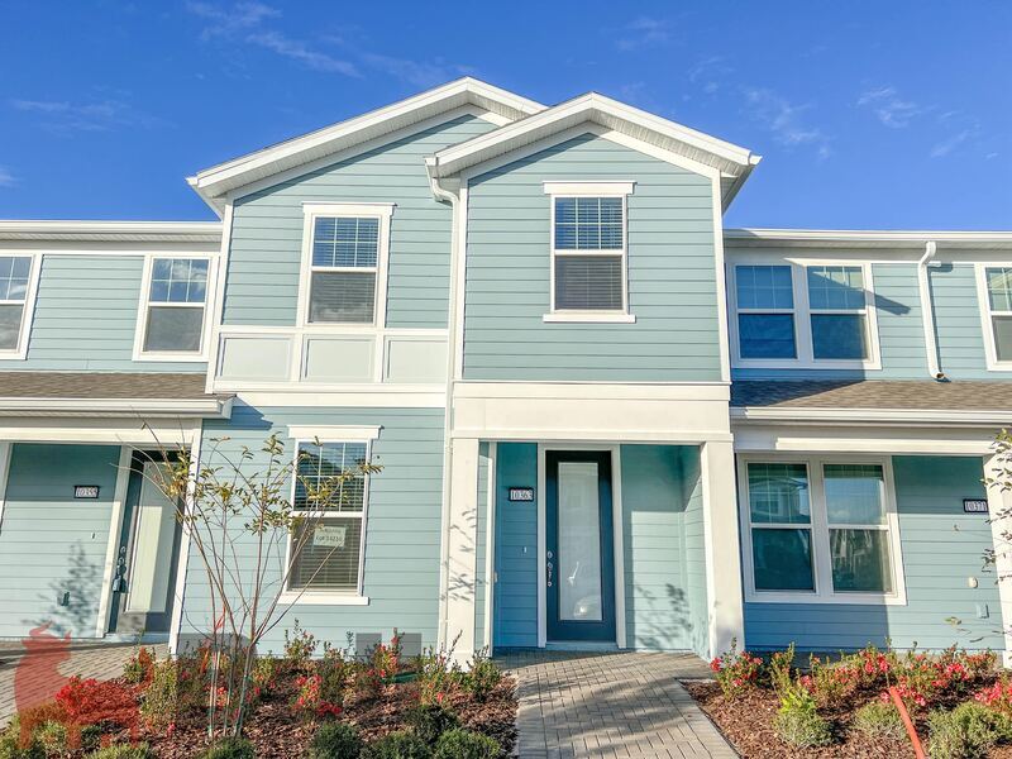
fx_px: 760
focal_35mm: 26
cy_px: 380
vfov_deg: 53.1
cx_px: 506
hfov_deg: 67.3
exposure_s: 1/7500
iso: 50
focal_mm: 5.7
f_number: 1.5
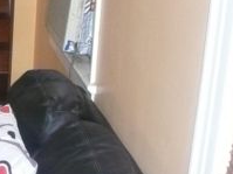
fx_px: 605
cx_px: -85
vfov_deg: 16.3
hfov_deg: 19.7
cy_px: 32
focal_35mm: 90
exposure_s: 1/30
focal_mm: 4.6
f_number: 2.8
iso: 400
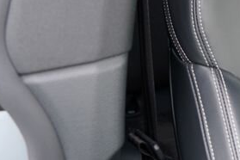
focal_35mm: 88
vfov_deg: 15.2
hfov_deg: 18.3
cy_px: -12
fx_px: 587
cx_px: 429
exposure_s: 1/50
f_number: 4
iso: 100
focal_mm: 24
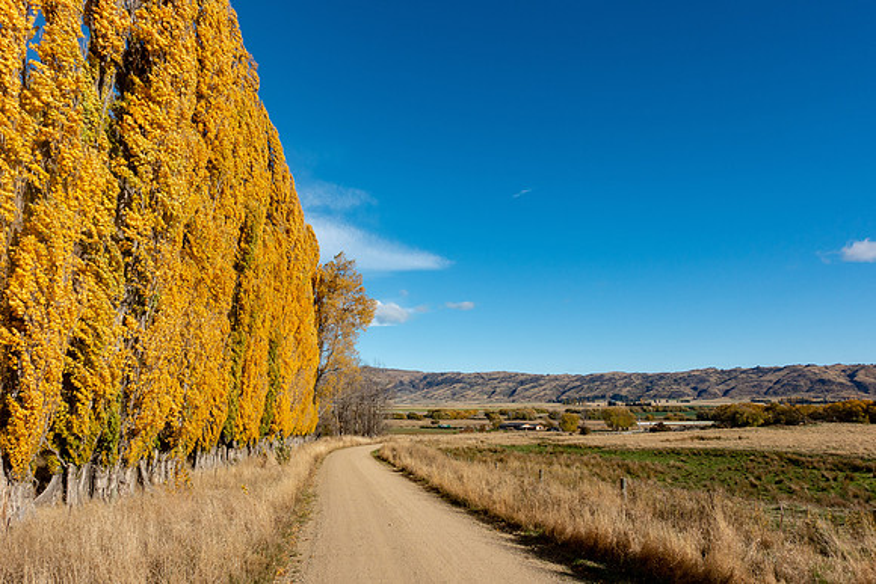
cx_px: 389
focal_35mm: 27
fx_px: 655
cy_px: 257
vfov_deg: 48.0
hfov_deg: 67.4
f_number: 7.1
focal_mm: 8.8
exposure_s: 1/320
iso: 125
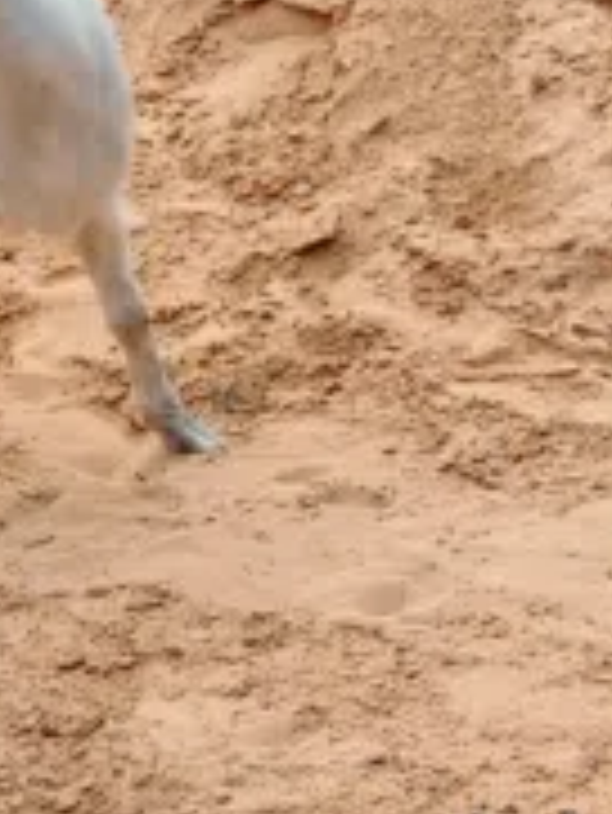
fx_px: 3273
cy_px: 540
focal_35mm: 139
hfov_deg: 10.6
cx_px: 86
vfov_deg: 14.2
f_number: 1.75
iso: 100
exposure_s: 1/140
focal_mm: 5.25
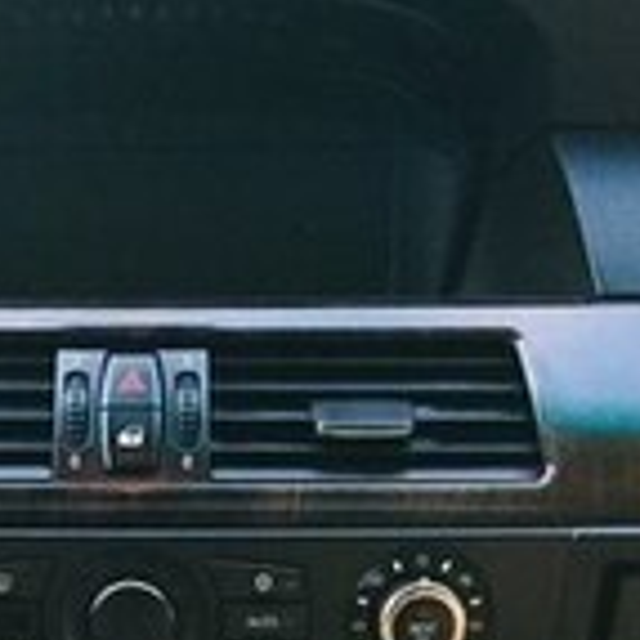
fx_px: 1862
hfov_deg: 19.2
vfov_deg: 17.9
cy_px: 886
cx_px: 81
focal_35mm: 89
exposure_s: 1/33
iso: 250
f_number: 2.2
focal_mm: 4.15
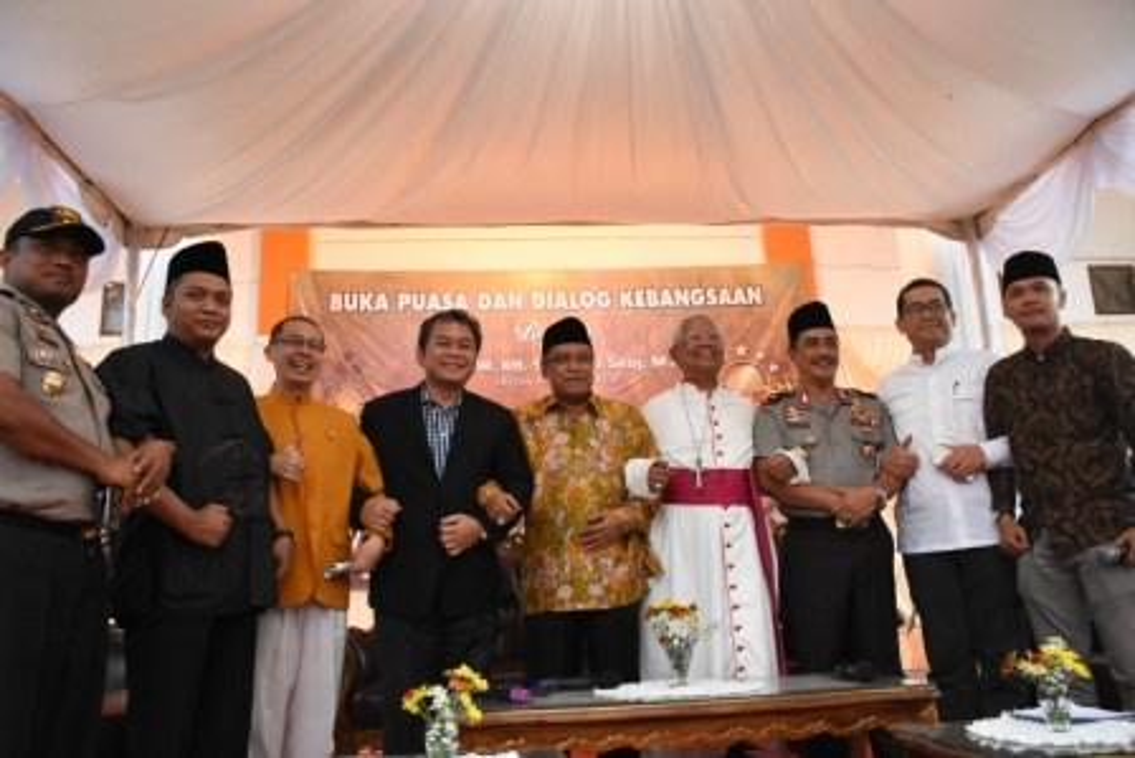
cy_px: 379
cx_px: 568
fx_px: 851
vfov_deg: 48.0
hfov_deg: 67.4
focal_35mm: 27
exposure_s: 1/250
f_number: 5
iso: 3200
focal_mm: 18
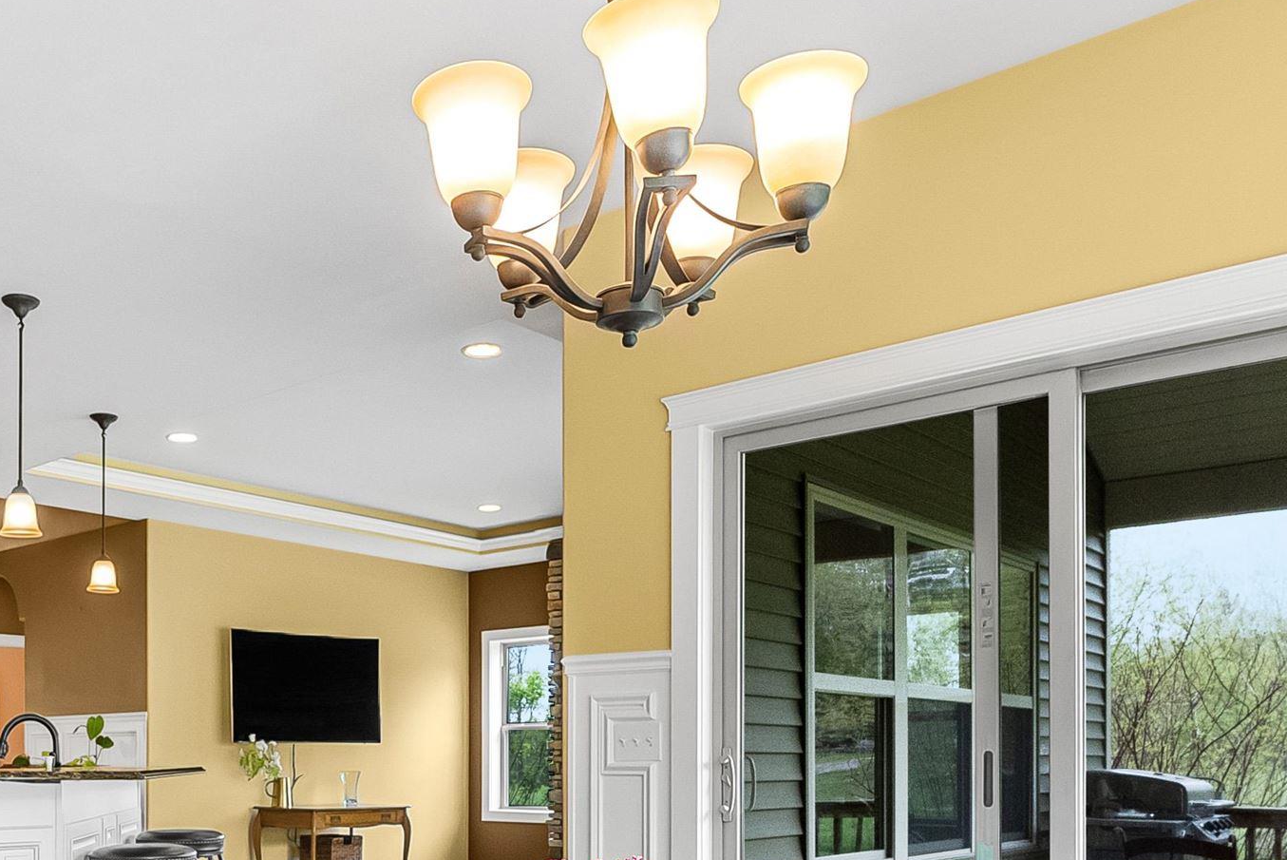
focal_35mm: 34
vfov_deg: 36.6
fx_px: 1216
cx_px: 330
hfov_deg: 53.4
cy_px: 764
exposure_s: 1/30
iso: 1600
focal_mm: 15
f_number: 8
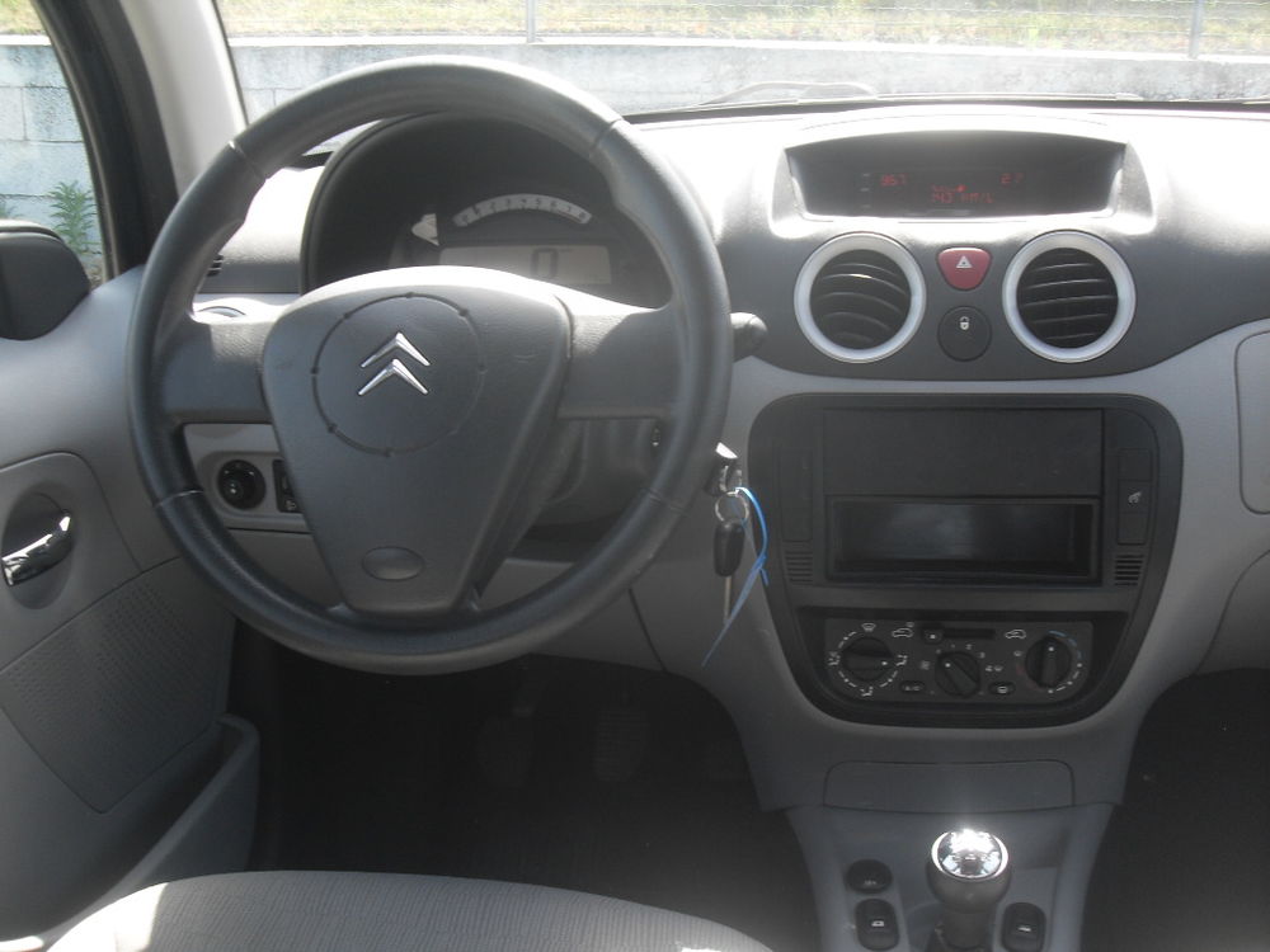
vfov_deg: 38.7
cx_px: 635
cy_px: 476
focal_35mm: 37
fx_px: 1357
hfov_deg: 50.1
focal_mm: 6.3
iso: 80
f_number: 2.8
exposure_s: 1/90
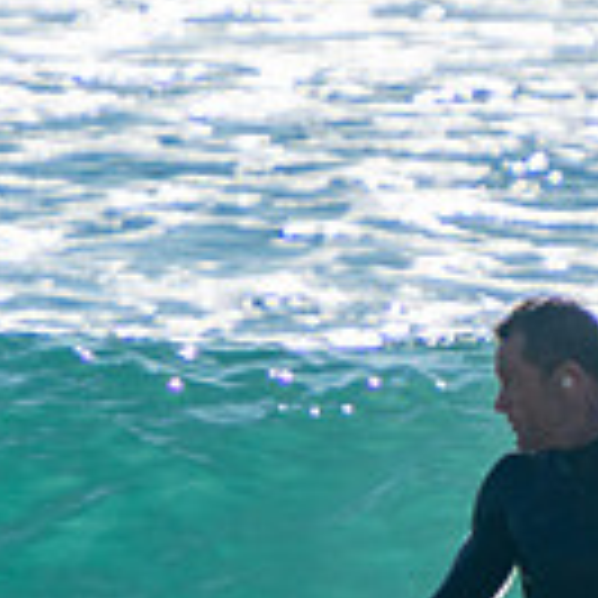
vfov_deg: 1.0
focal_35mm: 1784
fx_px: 34868
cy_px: 717
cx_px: 450
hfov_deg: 1.0
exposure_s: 1/1600
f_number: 5.6
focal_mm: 320
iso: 250
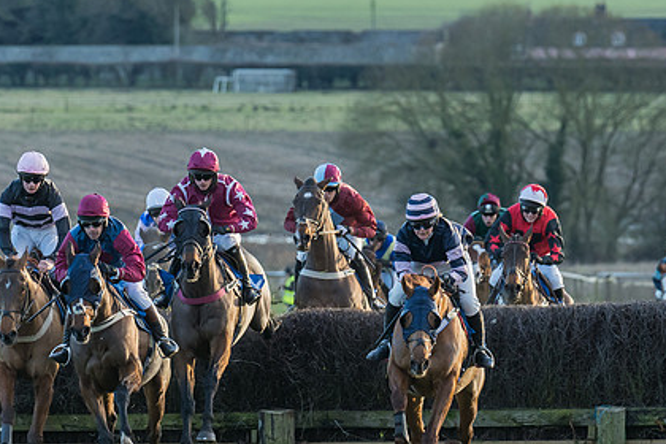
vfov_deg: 2.5
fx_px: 10100
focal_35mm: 546
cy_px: 233
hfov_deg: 3.8
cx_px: 277
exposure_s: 1/1000
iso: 800
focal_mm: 194
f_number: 4
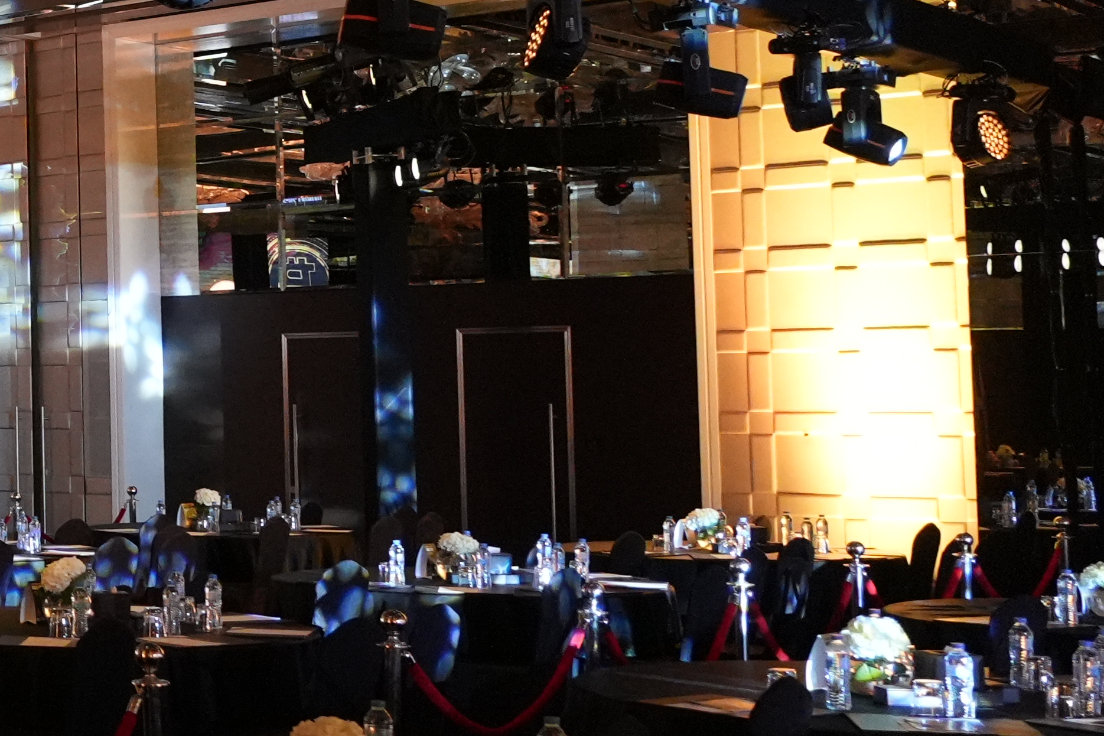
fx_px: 2300
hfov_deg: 21.8
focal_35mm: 75
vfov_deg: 18.2
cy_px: 279
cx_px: -614
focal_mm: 20
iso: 5000
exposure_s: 1/160
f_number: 4
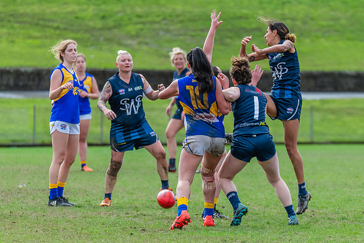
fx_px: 4807
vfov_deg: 2.9
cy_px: 99
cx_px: 232
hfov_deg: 4.3
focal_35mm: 475
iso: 900
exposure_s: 1/1600
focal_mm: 300
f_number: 5.6
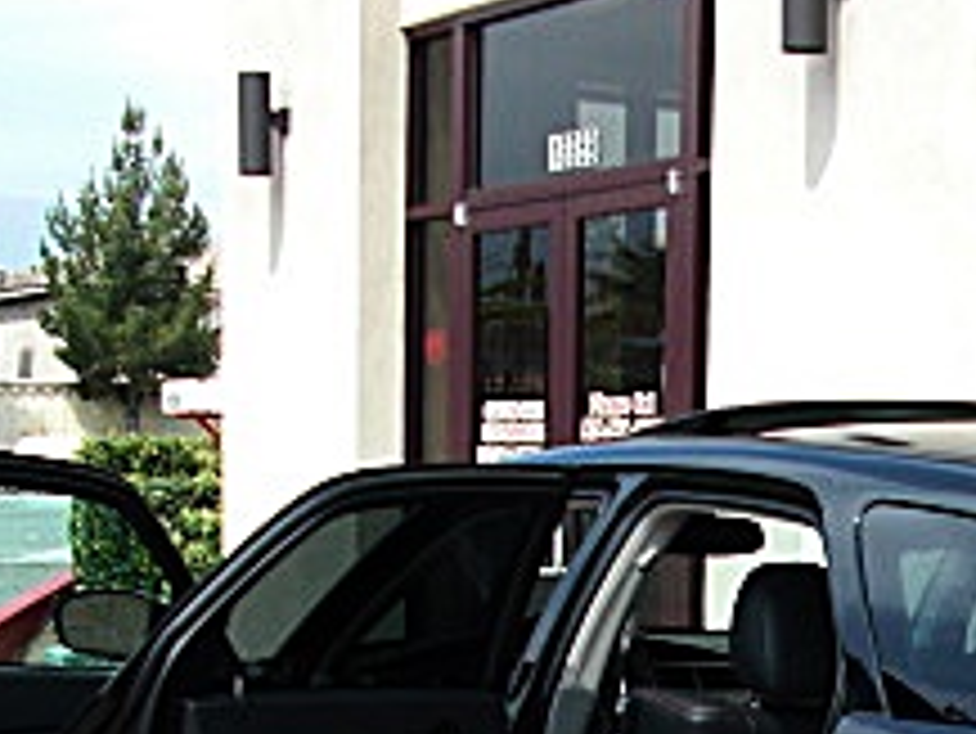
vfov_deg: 13.4
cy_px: 977
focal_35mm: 106
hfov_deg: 17.9
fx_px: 2990
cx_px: 1052
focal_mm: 6.3
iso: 50
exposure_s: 1/500
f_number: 2.8
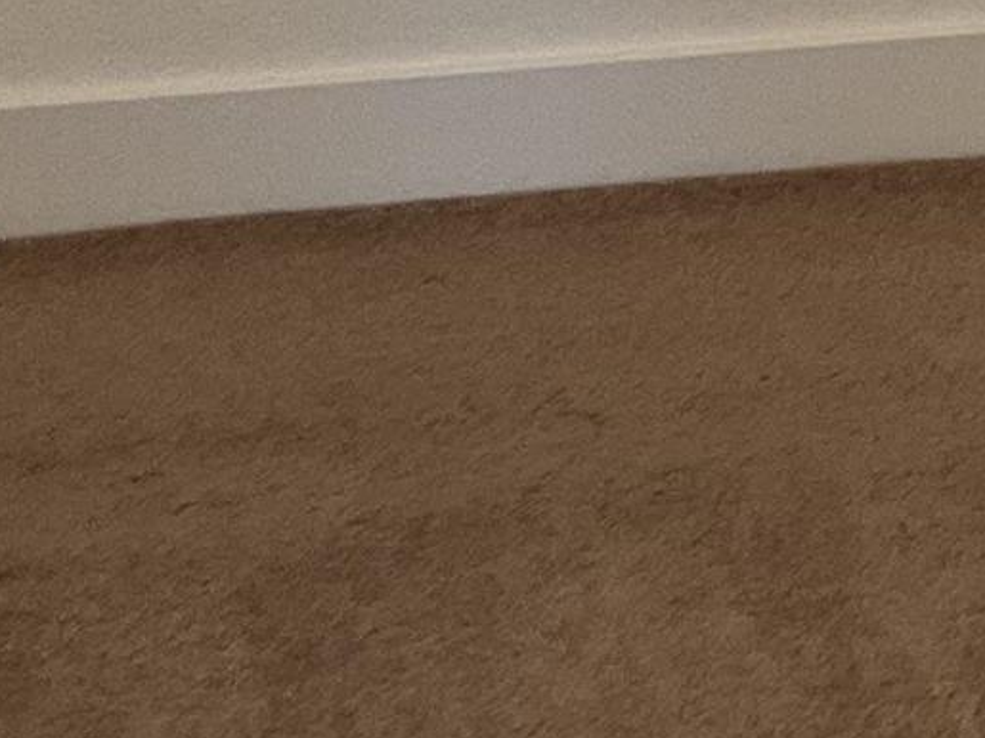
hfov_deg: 10.8
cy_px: -952
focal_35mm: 173
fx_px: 4922
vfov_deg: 8.0
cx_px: 1691
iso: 125
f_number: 1.8
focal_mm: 3
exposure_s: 1/60
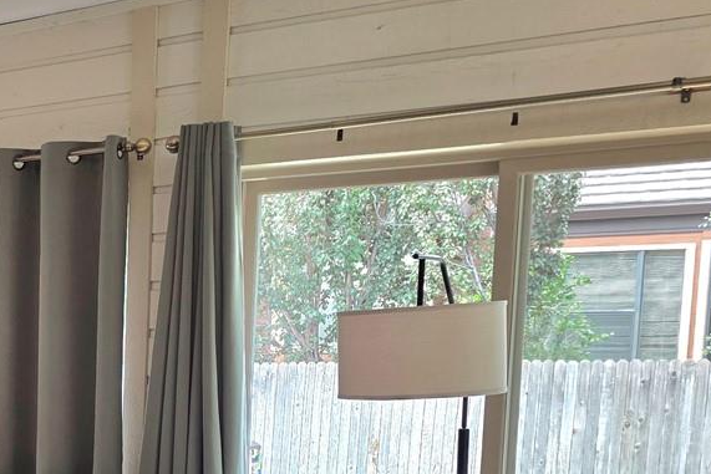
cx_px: -107
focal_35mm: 67
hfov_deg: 27.1
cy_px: 504
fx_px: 1324
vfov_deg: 19.6
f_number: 1.7
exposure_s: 1/182
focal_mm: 6.3
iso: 80
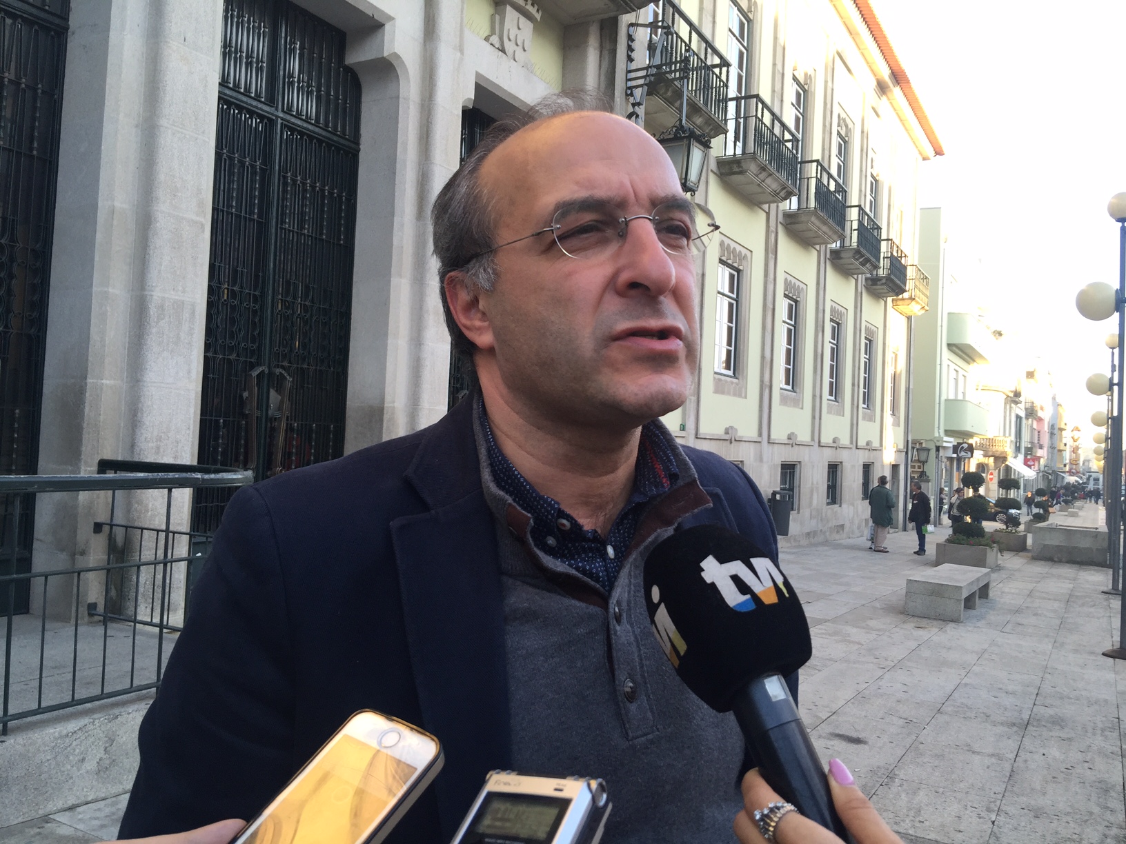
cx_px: 563
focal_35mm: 29
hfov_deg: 61.7
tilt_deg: +2.9
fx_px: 943
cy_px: 422
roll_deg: -2.9
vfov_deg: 48.2
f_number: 2.2
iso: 32
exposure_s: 1/100
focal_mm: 4.15
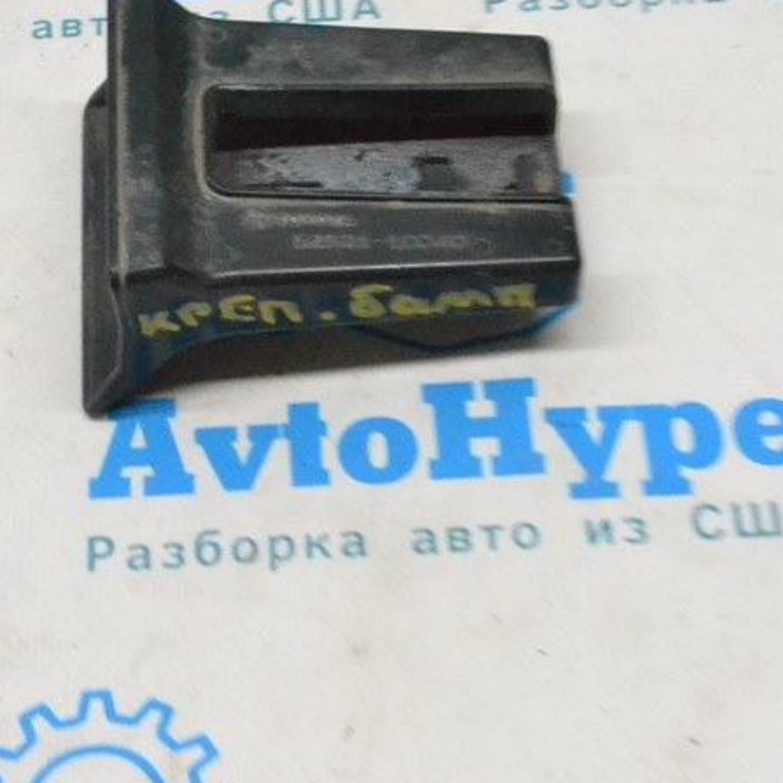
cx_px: 203
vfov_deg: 22.6
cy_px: 216
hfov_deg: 22.6
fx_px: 1945
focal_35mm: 76
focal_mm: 26
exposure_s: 1/100
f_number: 13
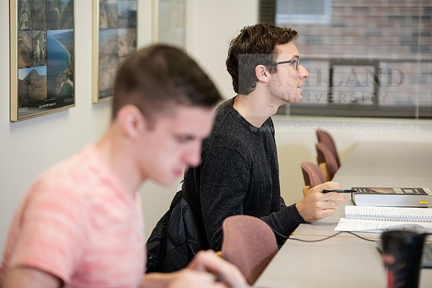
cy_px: 144
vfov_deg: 10.6
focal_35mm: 130
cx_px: 216
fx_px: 1560
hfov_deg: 15.8
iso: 1250
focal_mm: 130
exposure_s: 1/200
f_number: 3.2
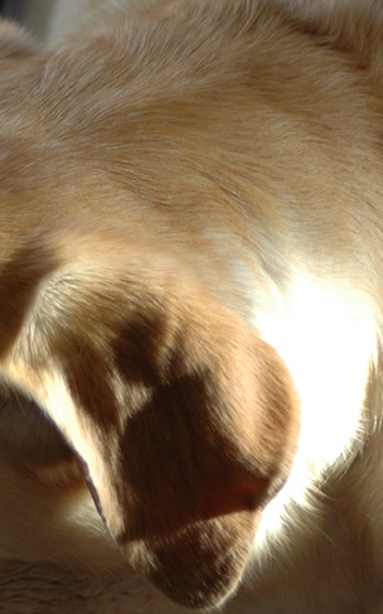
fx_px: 4196
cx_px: 9
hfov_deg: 5.2
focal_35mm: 251
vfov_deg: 8.4
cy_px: 313
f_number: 4
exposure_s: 1/30
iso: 200
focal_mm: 70
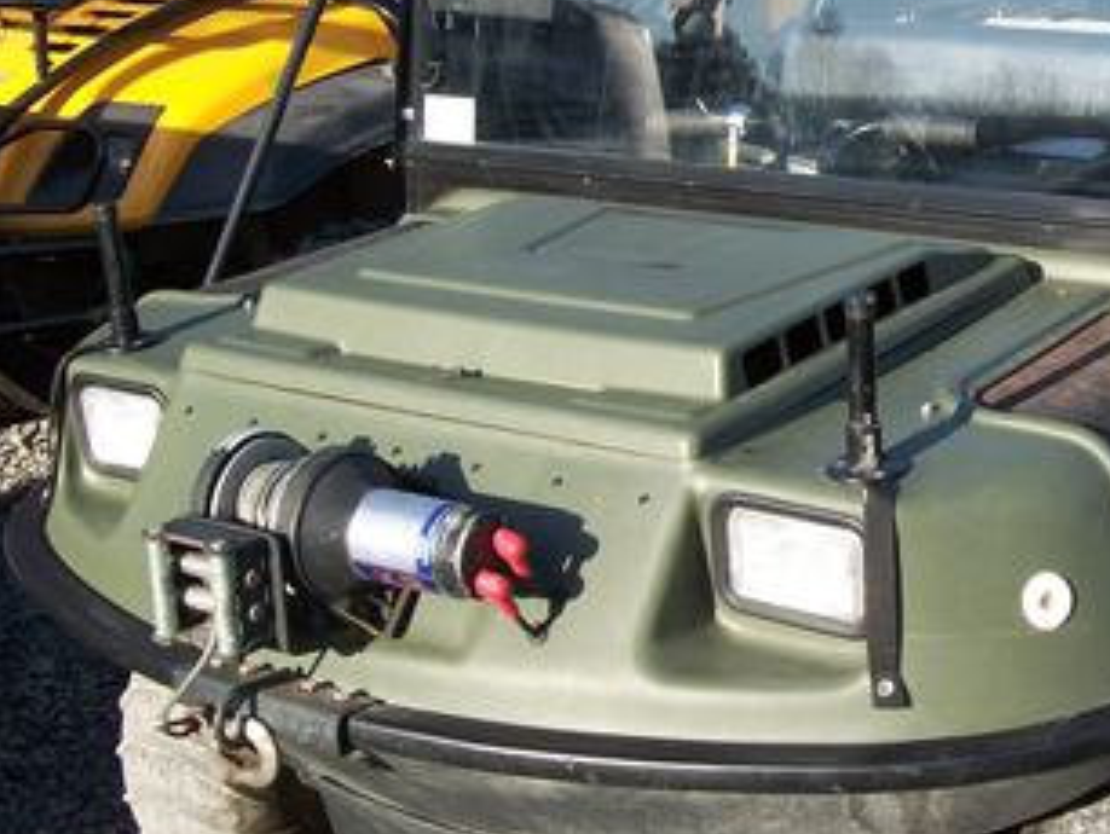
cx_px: 896
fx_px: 2054
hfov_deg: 29.5
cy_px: 276
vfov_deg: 22.9
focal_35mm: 64
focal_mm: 6
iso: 80
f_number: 4.8
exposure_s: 1/272
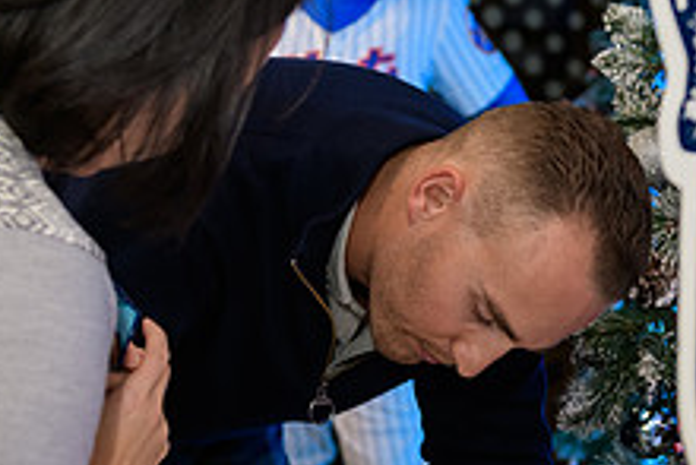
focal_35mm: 116
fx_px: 2244
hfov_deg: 17.6
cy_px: 318
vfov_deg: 11.8
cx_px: 440
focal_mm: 44
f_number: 3.2
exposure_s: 1/125
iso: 400
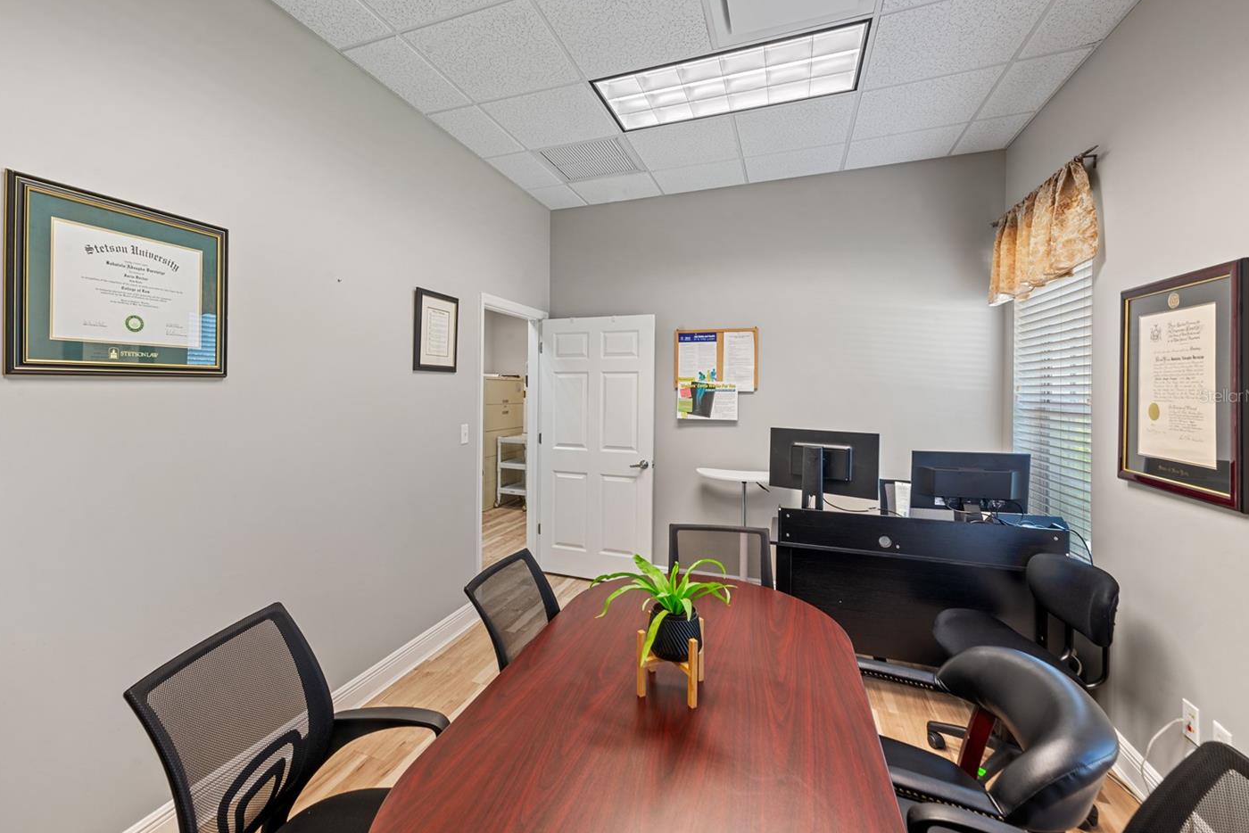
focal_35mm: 16
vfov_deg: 73.7
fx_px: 555
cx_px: 565
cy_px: 396
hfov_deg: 96.4
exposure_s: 1.6
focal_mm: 14
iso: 160
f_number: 14
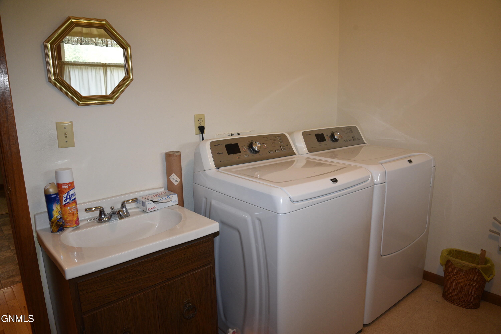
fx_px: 334
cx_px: 250
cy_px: 167
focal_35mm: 24
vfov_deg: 53.1
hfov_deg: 73.7
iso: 1000
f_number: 7.1
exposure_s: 1/60
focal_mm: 24
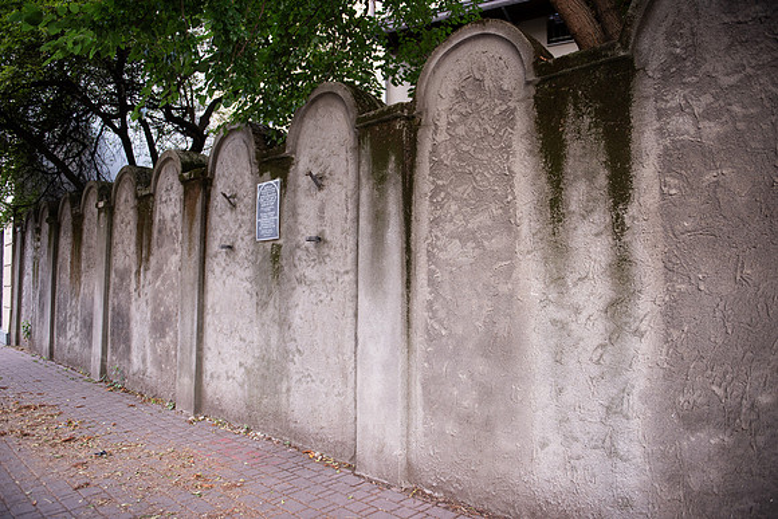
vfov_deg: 53.2
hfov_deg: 73.7
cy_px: 260
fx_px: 519
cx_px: 389
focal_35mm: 24
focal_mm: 24
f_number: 2.8
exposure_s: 1/160
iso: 400
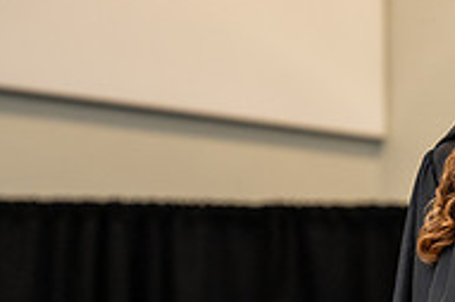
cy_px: 234
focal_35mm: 252
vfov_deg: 5.4
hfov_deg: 8.1
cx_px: 574
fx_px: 3182
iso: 1600
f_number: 3.5
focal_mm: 83
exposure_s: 1/200
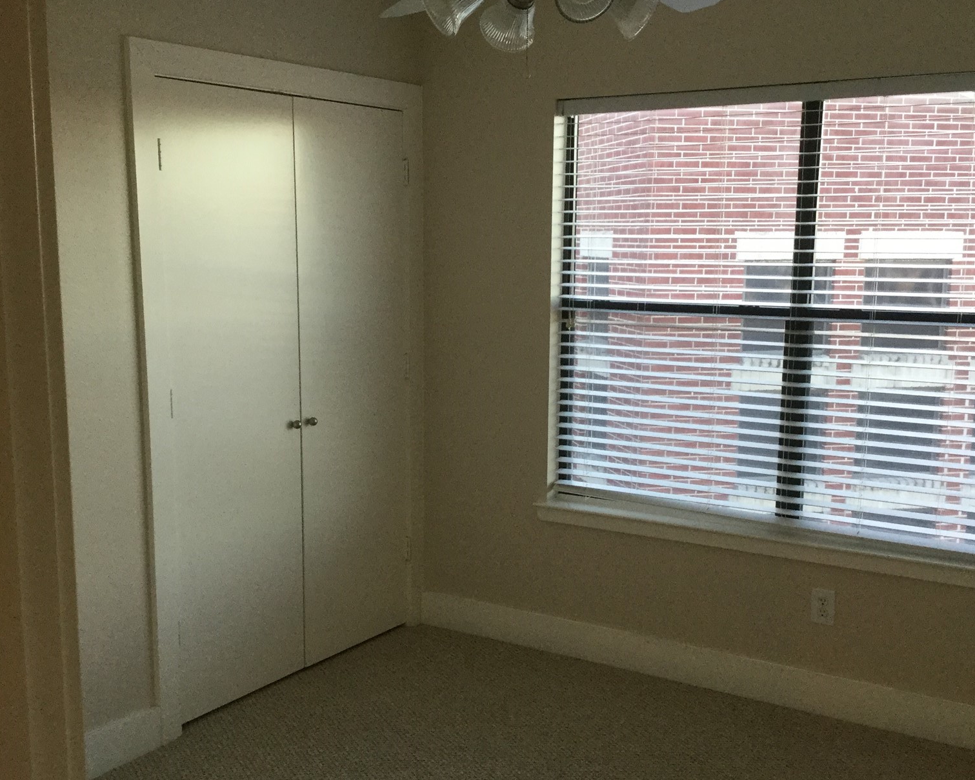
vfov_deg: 36.5
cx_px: 491
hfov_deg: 44.8
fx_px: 1183
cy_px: 430
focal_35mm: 41
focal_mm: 3.3
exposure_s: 1/30
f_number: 2.4
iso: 40
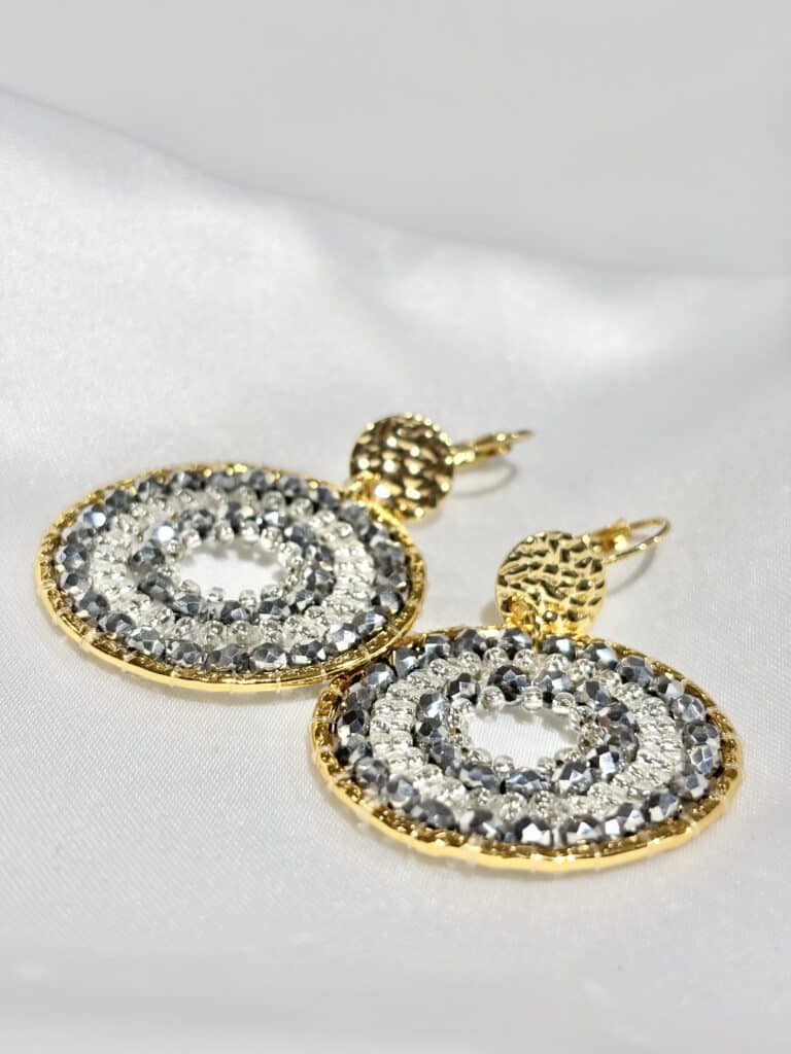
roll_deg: +1.3
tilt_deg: -16.7
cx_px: 396
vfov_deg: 36.8
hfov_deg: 28.0
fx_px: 1584
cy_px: 527
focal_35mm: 52
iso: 32
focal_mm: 5.96
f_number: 1.6
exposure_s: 1/205
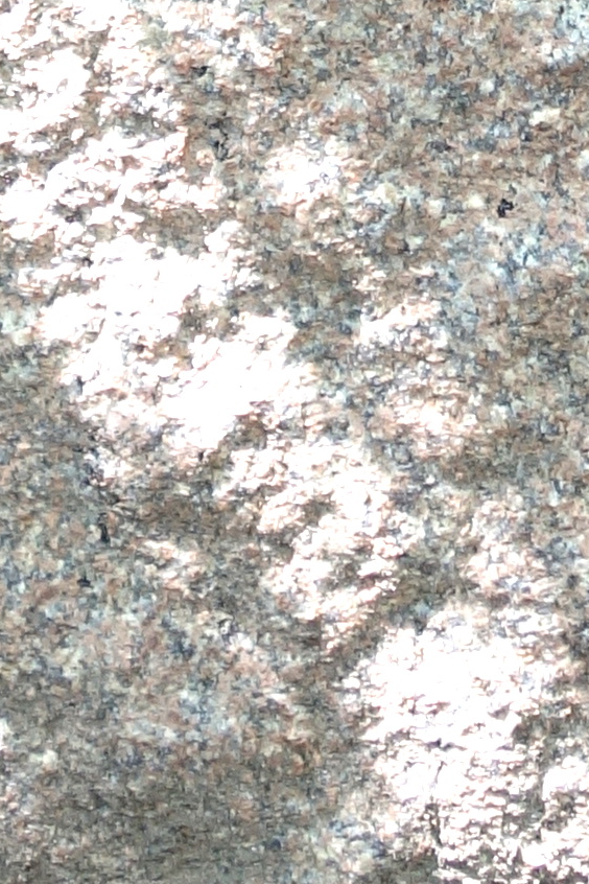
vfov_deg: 10.2
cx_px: -32
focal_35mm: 181
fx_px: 4442
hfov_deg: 7.5
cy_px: -1072
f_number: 2.8
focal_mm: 10.4
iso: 125
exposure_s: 1/100
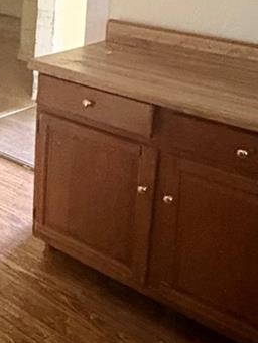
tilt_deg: -7.0
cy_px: -26
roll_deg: -1.4
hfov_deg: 19.4
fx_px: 626
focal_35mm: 63
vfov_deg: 28.2
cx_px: -161
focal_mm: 2.22
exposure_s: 1/43
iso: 800
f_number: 2.2
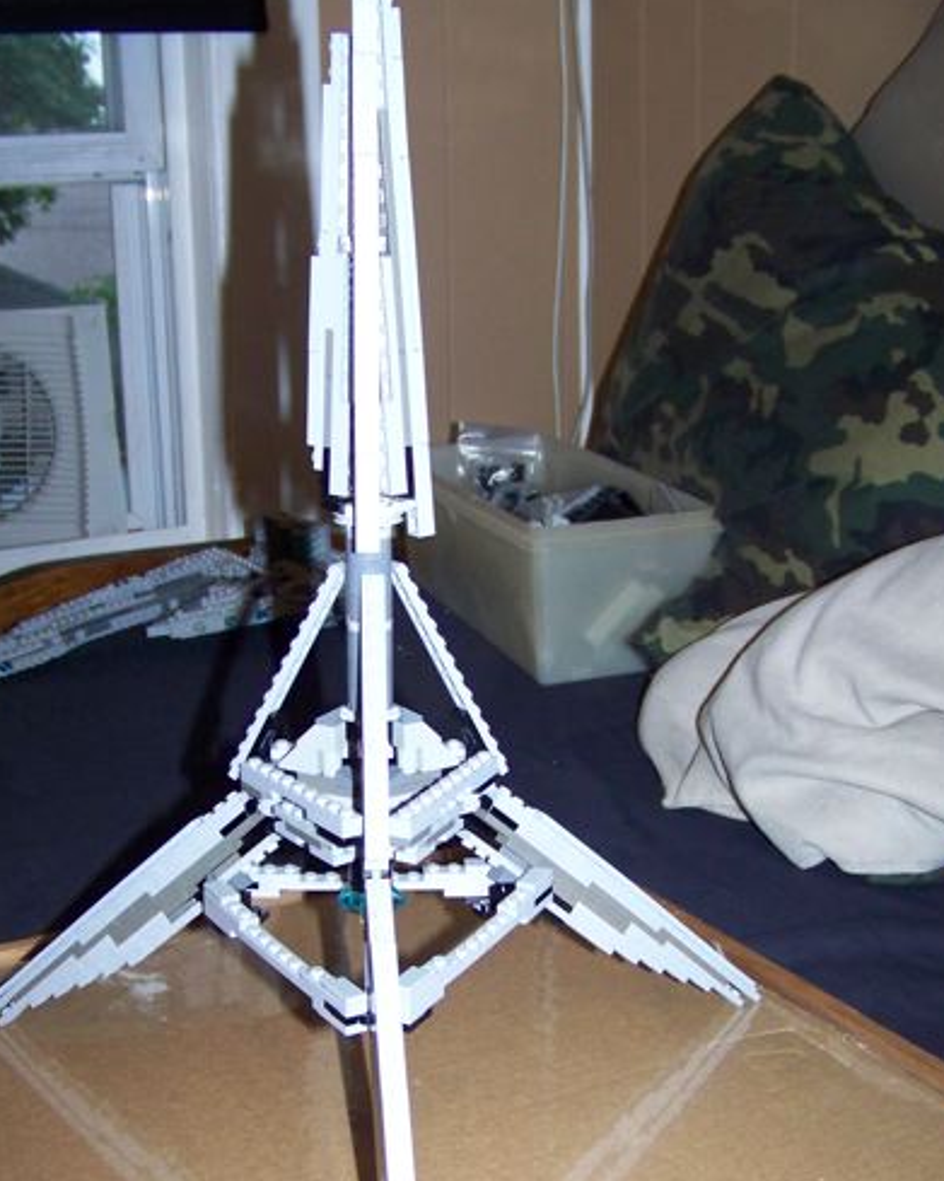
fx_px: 1607
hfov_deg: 32.7
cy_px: 722
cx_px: 437
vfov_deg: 40.1
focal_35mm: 46
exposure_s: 1/30
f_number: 2.8
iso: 200
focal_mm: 5.85
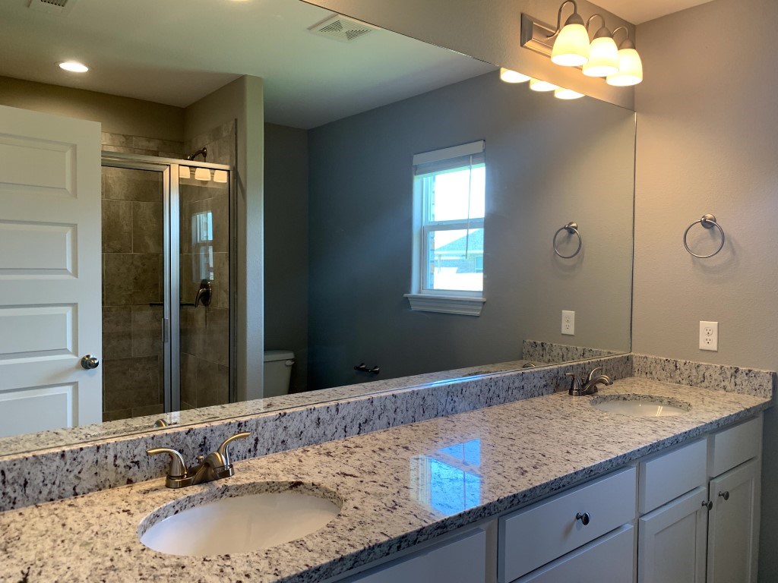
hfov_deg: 67.3
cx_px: 389
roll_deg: -1.5
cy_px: 292
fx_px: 584
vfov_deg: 53.1
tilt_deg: -2.3
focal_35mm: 26
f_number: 1.8
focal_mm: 4.25
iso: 64
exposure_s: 1/60
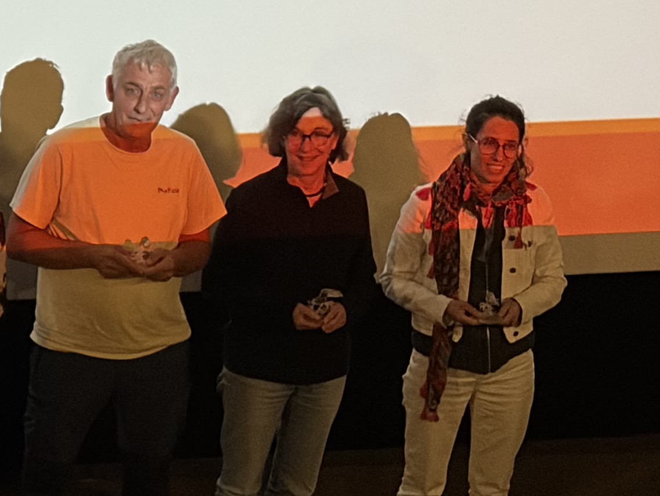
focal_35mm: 184
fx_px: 3509
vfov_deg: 8.1
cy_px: 59
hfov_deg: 10.4
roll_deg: -1.8
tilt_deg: -14.7
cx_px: -352
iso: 250
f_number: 1.6
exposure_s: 1/33
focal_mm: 5.96
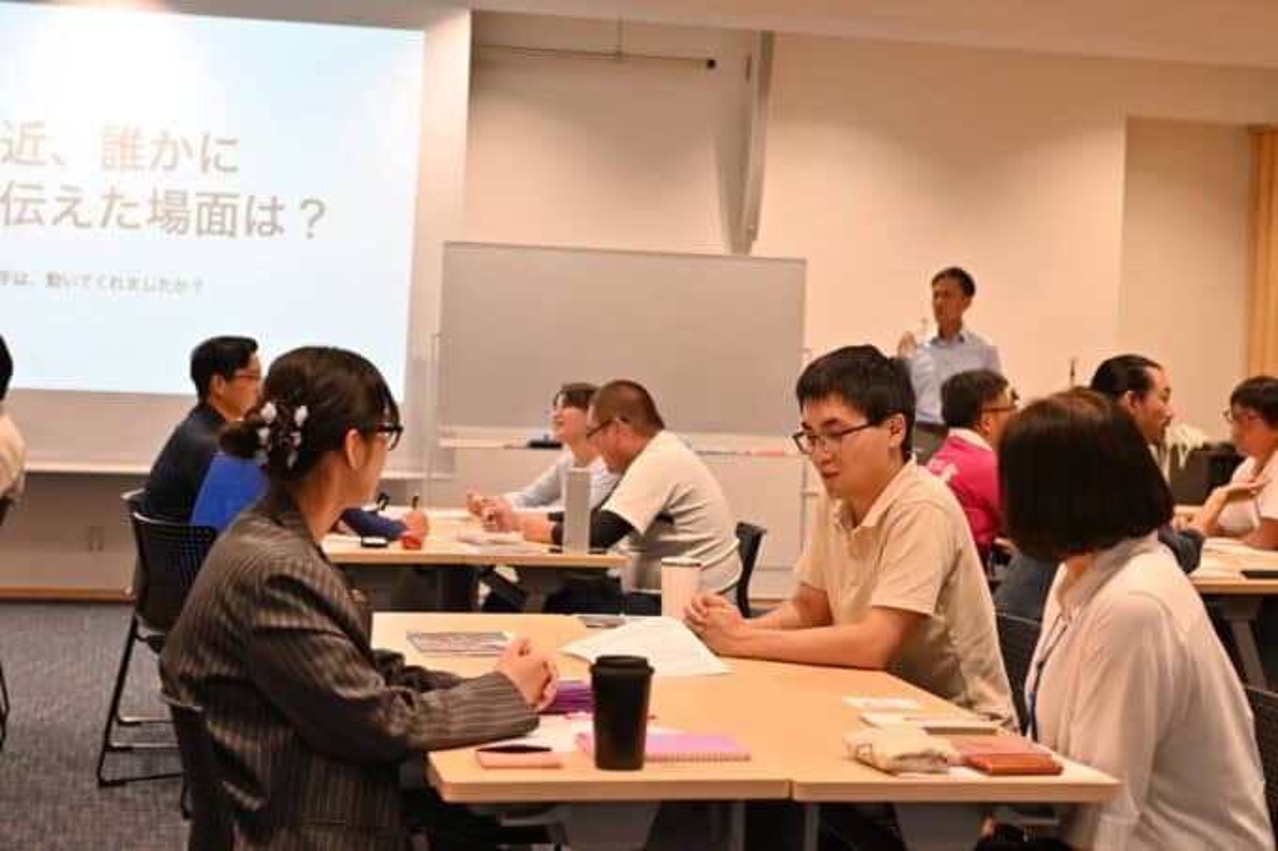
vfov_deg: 22.6
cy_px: 426
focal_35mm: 60
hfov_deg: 33.4
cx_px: 639
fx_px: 2129
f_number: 2.8
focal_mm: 40
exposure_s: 1/160
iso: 400
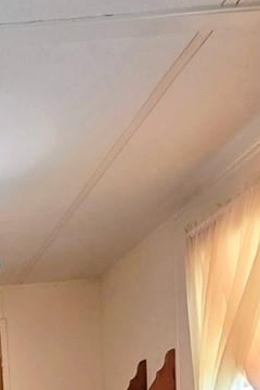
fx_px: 650
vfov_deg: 25.9
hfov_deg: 20.0
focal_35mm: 60
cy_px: 567
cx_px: -112
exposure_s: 1/60
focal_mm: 2.2
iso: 160
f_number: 2.2
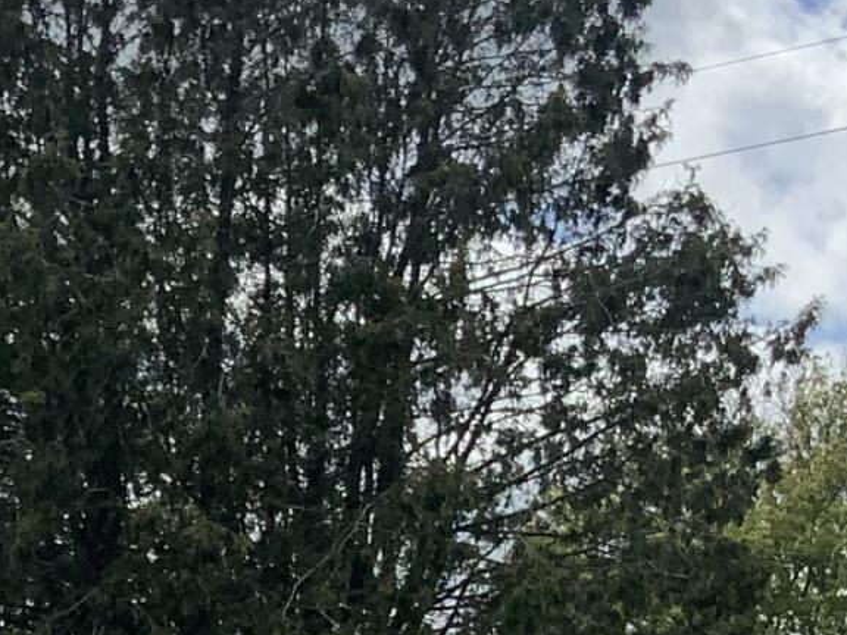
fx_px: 3695
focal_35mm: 151
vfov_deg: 9.4
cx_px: -7
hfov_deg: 12.9
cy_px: 1127
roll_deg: -0.5
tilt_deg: +0.6
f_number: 1.8
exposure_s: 1/2227
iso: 16
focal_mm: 3
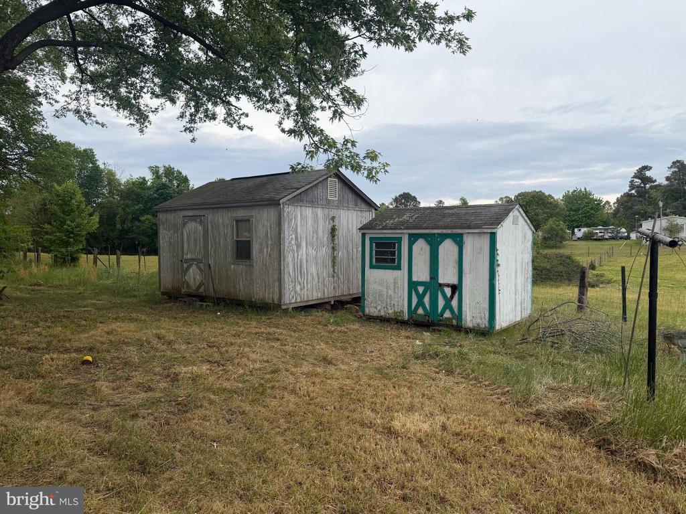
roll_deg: +0.0
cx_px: 343
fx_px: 476
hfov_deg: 71.6
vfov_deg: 56.8
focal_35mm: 24
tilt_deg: -1.7
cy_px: 257
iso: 80
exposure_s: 1/4975
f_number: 1.78
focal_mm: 6.76
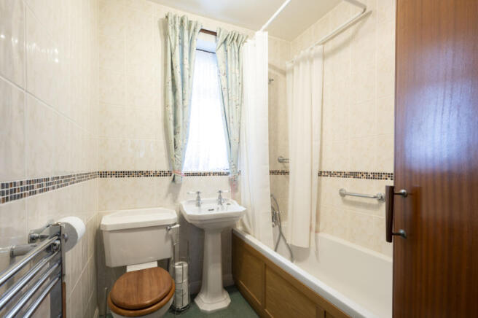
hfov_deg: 98.6
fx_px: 206
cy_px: 159
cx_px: 239
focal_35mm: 16
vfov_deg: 75.4
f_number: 16
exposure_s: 1
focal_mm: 15.5
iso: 200
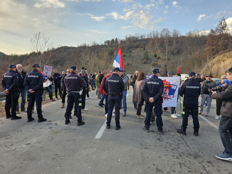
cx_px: 116
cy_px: 87
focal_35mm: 23
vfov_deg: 58.9
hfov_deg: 73.9
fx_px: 154
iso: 12
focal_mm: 6.3
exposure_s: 1/180
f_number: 1.7
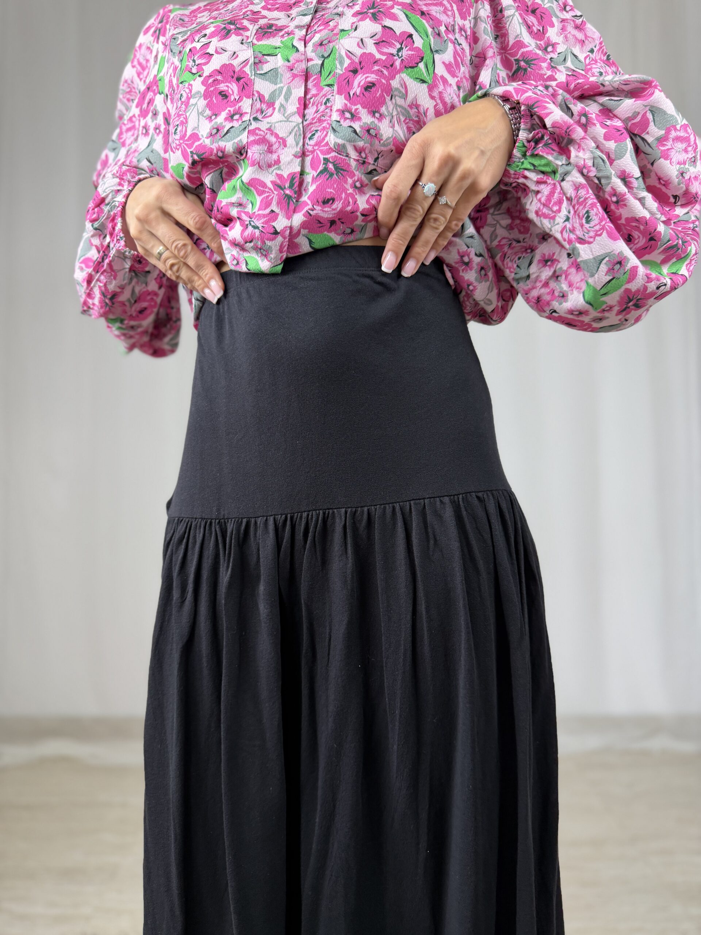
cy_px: 468
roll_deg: +0.1
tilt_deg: -0.5
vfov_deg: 71.6
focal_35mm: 24
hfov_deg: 56.8
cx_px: 350
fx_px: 648
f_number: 1.78
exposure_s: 1/121
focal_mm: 6.76
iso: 100
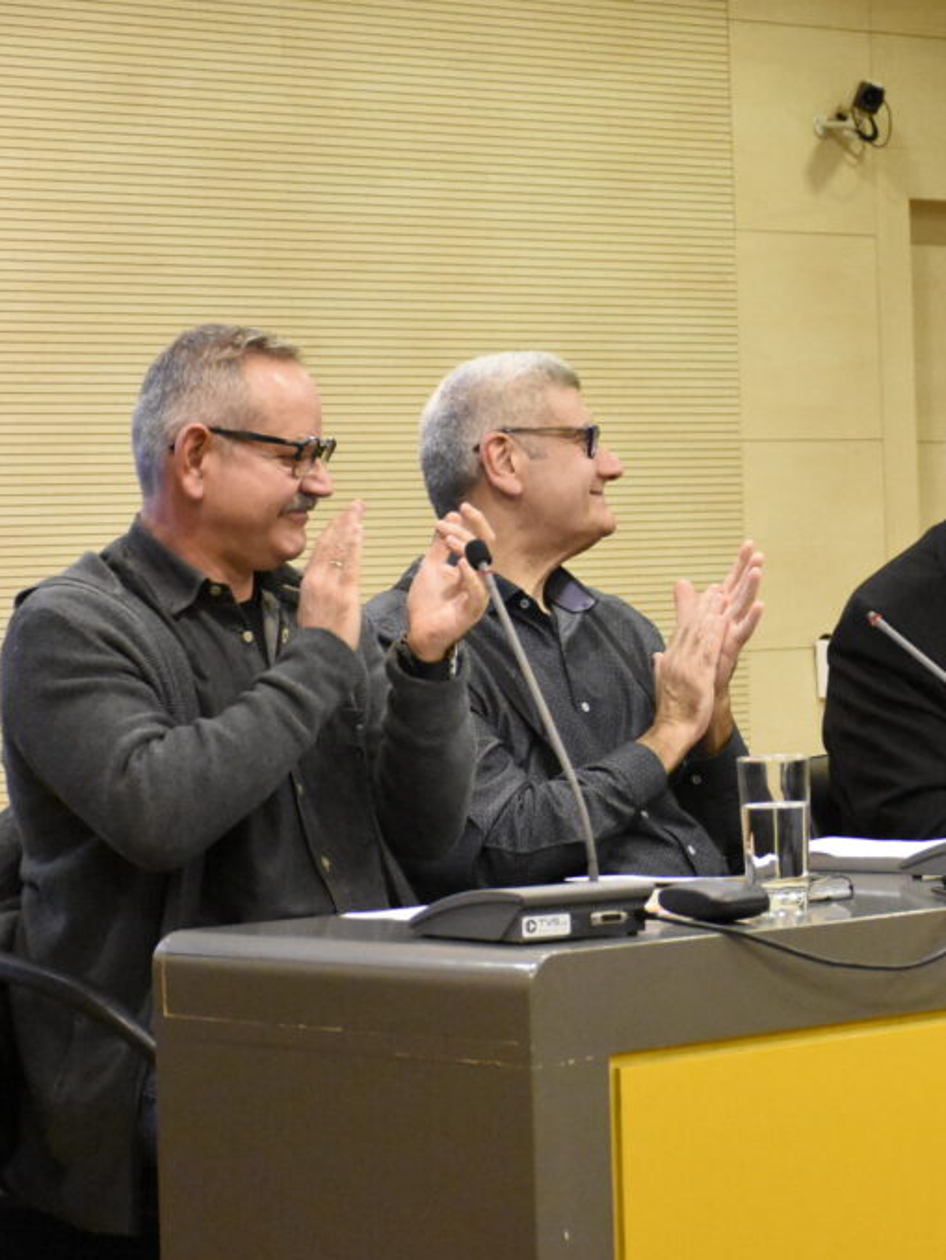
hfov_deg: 12.0
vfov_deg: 16.1
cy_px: 634
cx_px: 916
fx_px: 4443
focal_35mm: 122
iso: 9000
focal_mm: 56
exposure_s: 1/250
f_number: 4.8
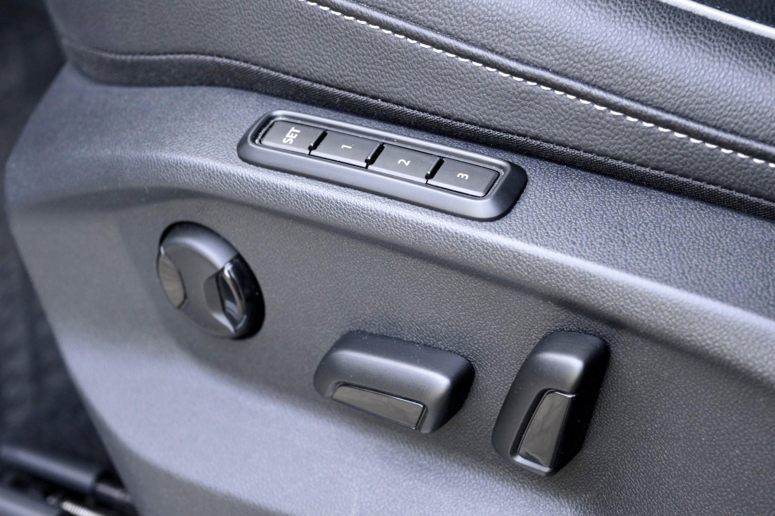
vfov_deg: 18.9
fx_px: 1549
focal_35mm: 72
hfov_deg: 28.1
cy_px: 258
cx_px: 388
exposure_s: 1/40
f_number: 5.3
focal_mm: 48
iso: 800
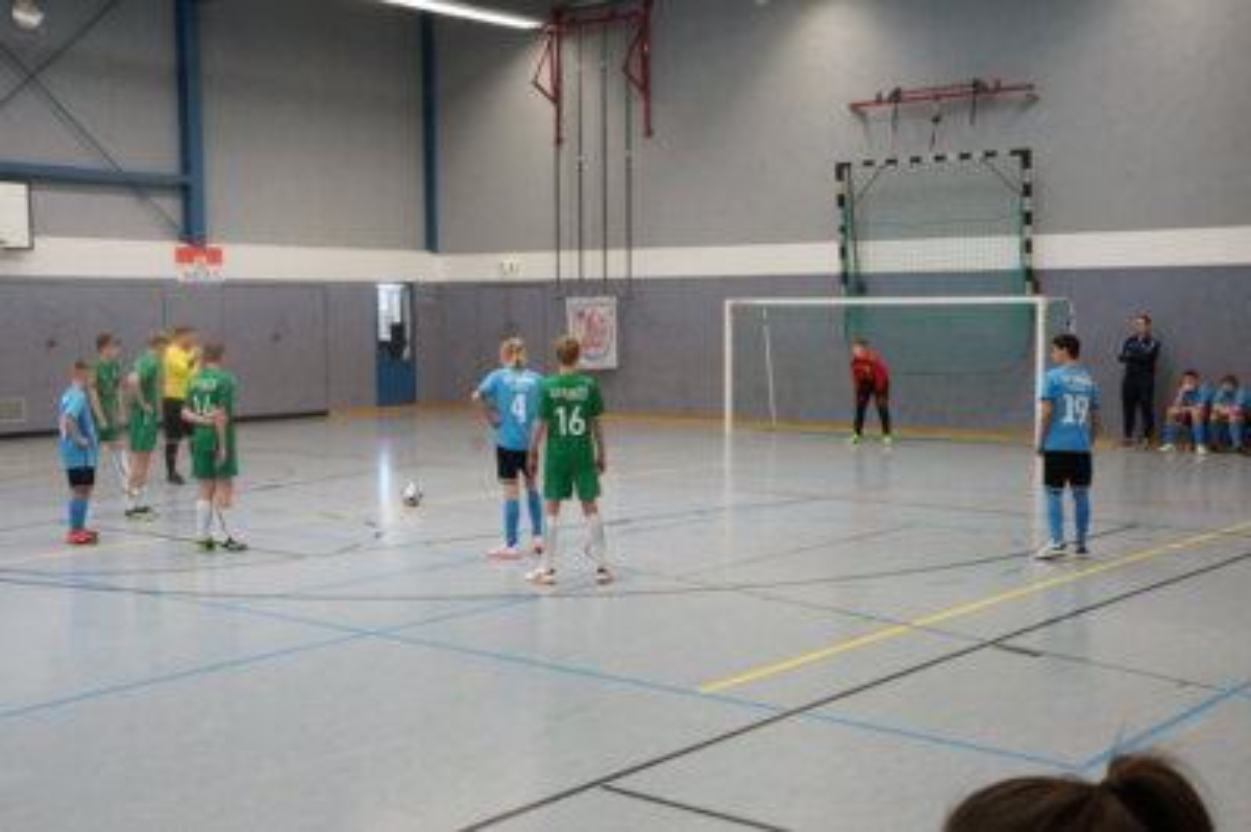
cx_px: 626
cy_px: 416
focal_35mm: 44
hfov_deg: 45.0
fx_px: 1510
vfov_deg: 30.8
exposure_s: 1/60
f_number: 13
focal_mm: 29
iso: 3200
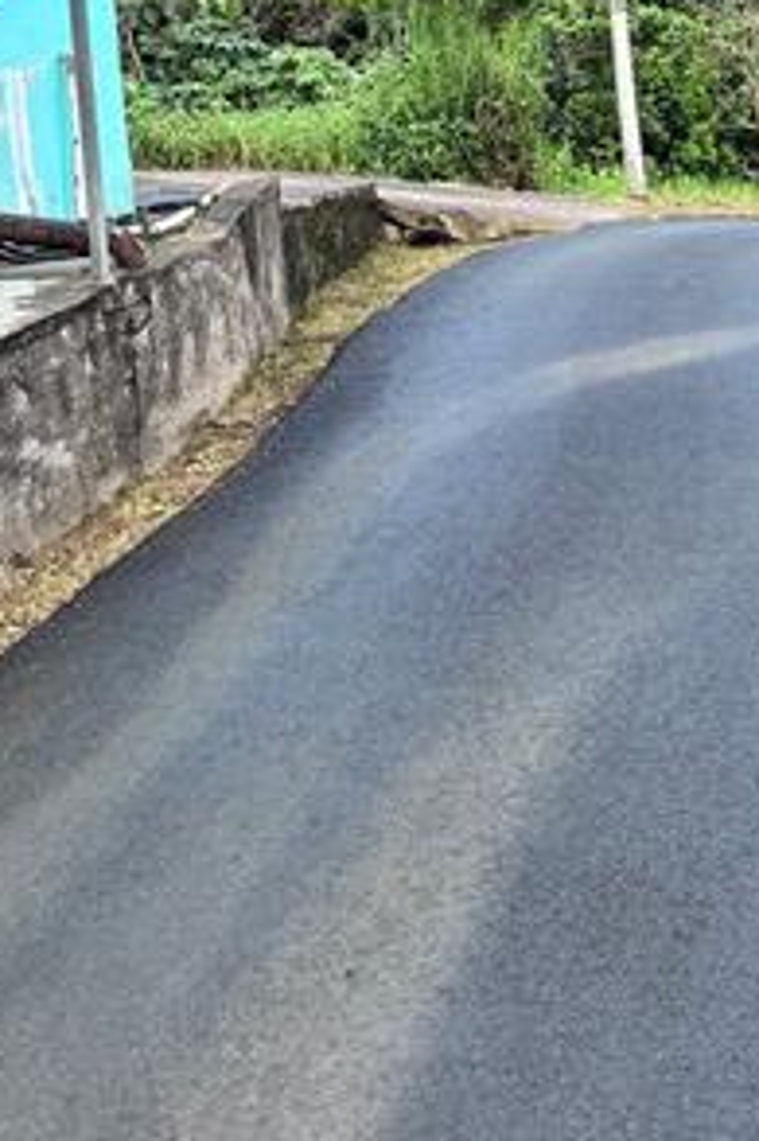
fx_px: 2248
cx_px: 658
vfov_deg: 28.0
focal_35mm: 71
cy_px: 269
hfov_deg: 18.9
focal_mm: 5.96
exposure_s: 1/1695
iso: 50
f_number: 1.6
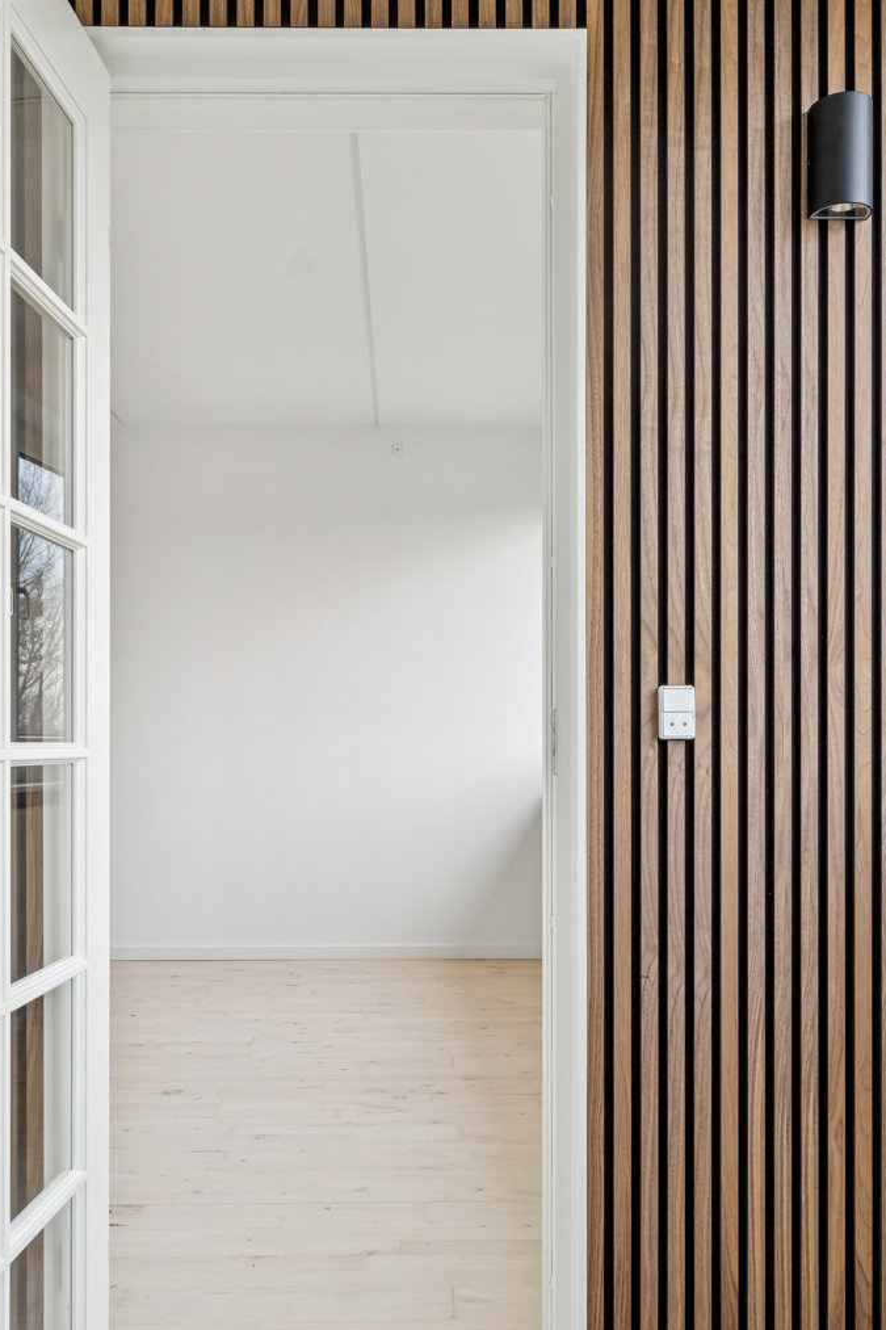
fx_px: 1182
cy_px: 735
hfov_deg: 41.1
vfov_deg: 58.6
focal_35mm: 32
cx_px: 423
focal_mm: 18
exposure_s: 1/8
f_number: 8
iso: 200
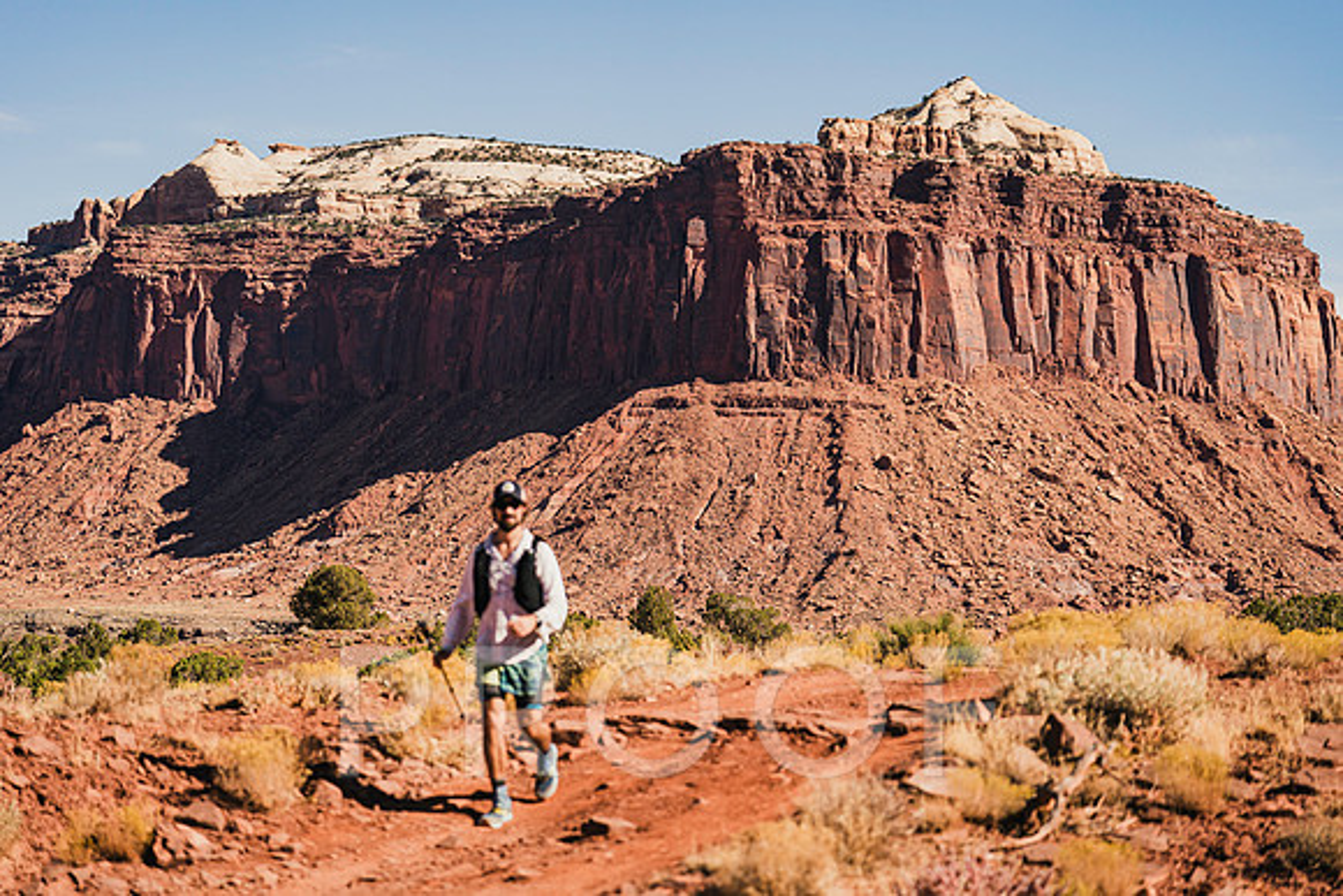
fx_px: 3022
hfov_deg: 25.1
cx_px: 672
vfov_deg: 16.9
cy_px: 448
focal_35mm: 81
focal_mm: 81
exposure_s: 1/1250
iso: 160
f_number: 2.8
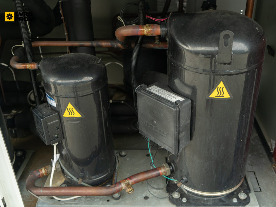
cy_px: 103
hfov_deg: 48.9
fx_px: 303
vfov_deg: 37.7
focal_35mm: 38
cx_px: 147
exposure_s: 1/100
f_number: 4
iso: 200
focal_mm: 35
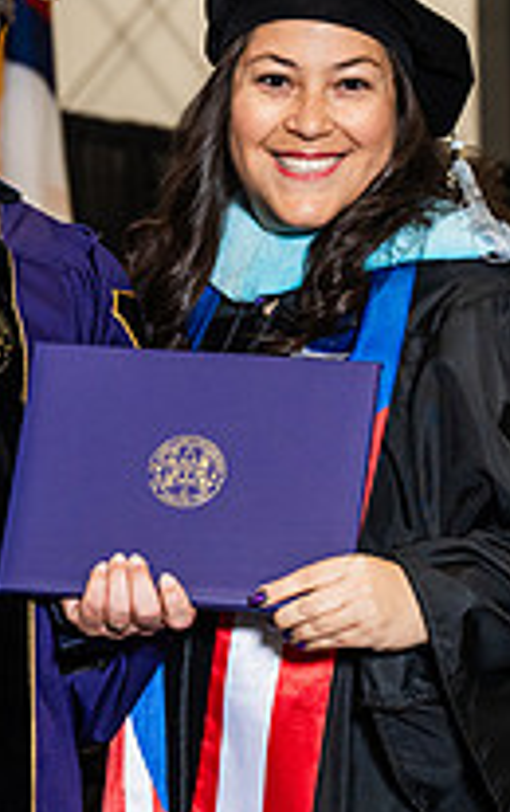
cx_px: 35
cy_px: 430
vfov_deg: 11.0
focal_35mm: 191
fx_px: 4233
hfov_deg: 6.9
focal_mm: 67
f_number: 4.5
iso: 1250
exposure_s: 1/200
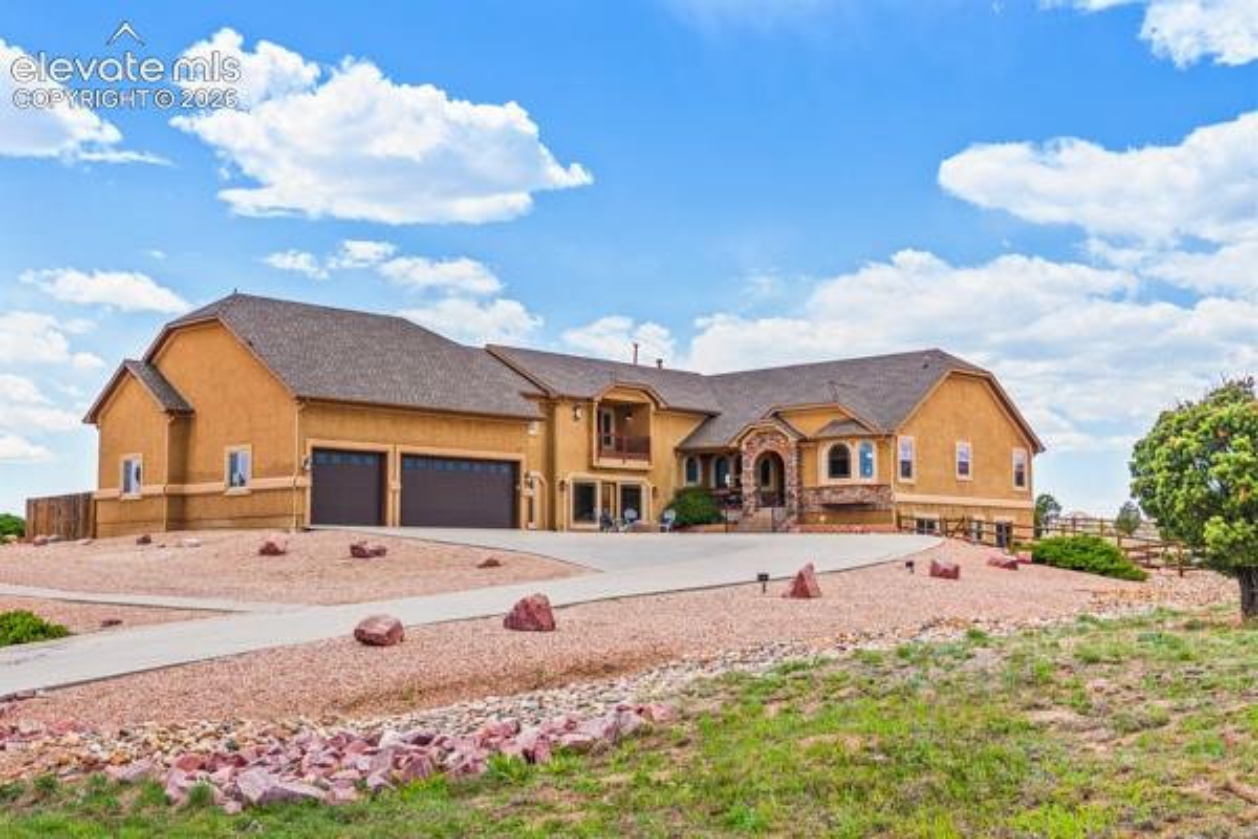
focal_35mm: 42
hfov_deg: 46.4
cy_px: 420
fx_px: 1468
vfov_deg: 31.9
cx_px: 629
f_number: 8
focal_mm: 28
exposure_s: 1/40
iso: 160
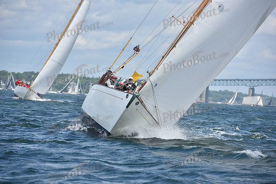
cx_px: 138
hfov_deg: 10.3
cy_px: 92
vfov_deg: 6.9
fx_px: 1534
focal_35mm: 200
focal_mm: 200
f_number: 6.3
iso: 250
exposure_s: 1/1250
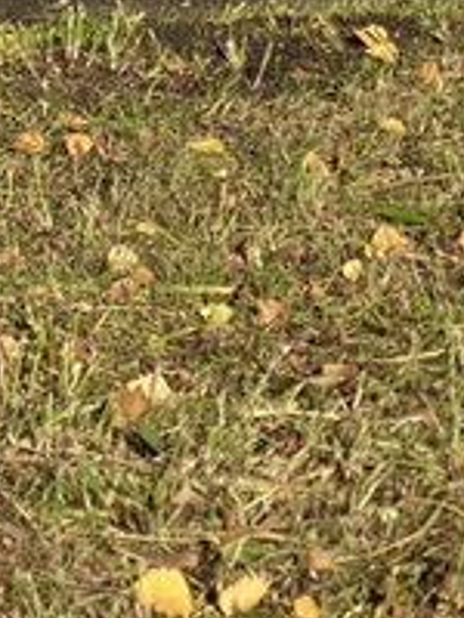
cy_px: -430
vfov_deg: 7.3
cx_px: 257
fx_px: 4754
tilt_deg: -1.9
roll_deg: -0.9
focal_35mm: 266
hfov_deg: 5.6
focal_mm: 6
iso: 20
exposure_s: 1/1497
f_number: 2
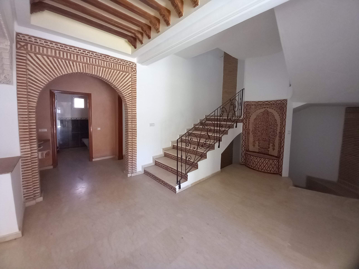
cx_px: 180
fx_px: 135
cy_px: 134
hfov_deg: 106.2
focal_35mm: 13
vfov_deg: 89.9
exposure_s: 1/30
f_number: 2.2
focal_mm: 1.13
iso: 160
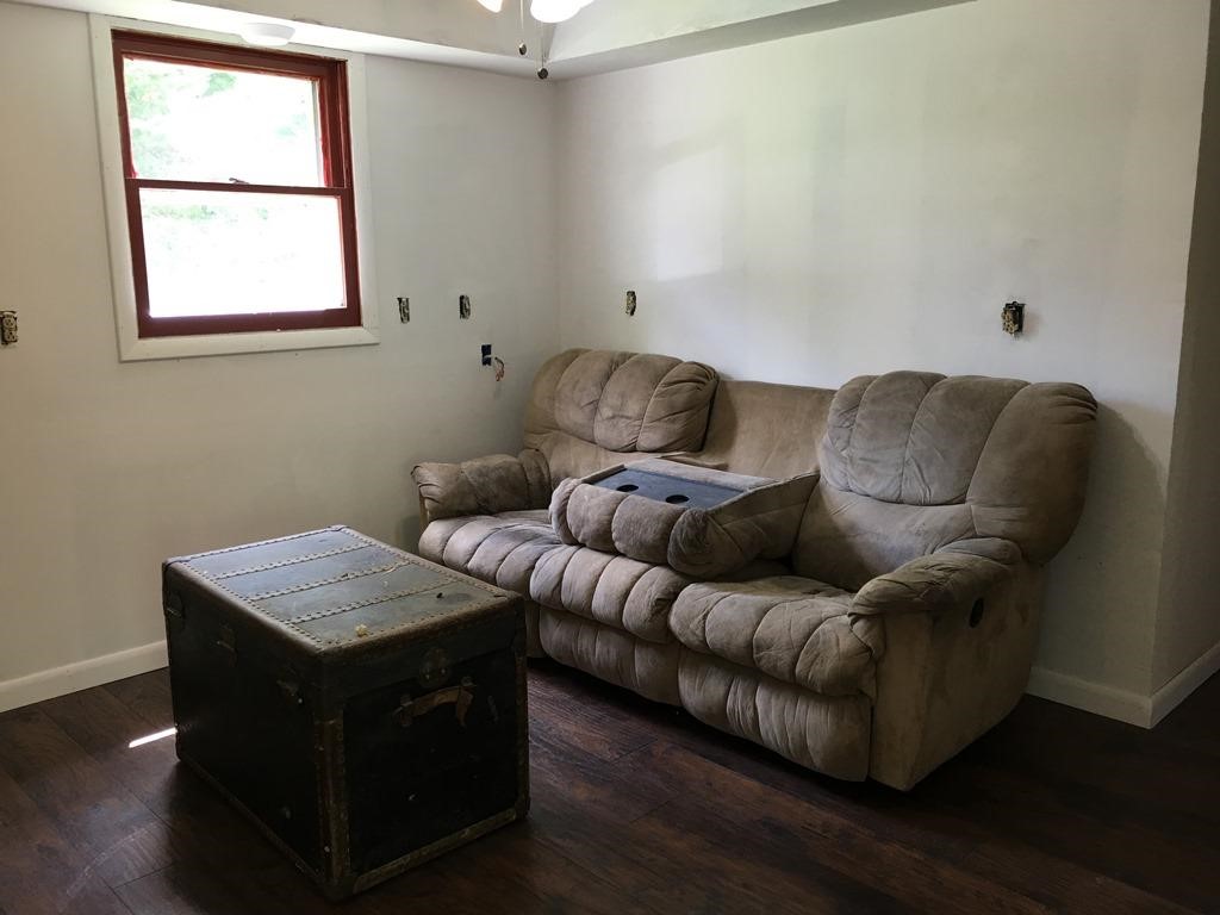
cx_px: 610
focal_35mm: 29
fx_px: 1022
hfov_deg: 61.7
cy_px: 458
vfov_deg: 48.2
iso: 25
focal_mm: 4.15
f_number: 2.2
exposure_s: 1/15
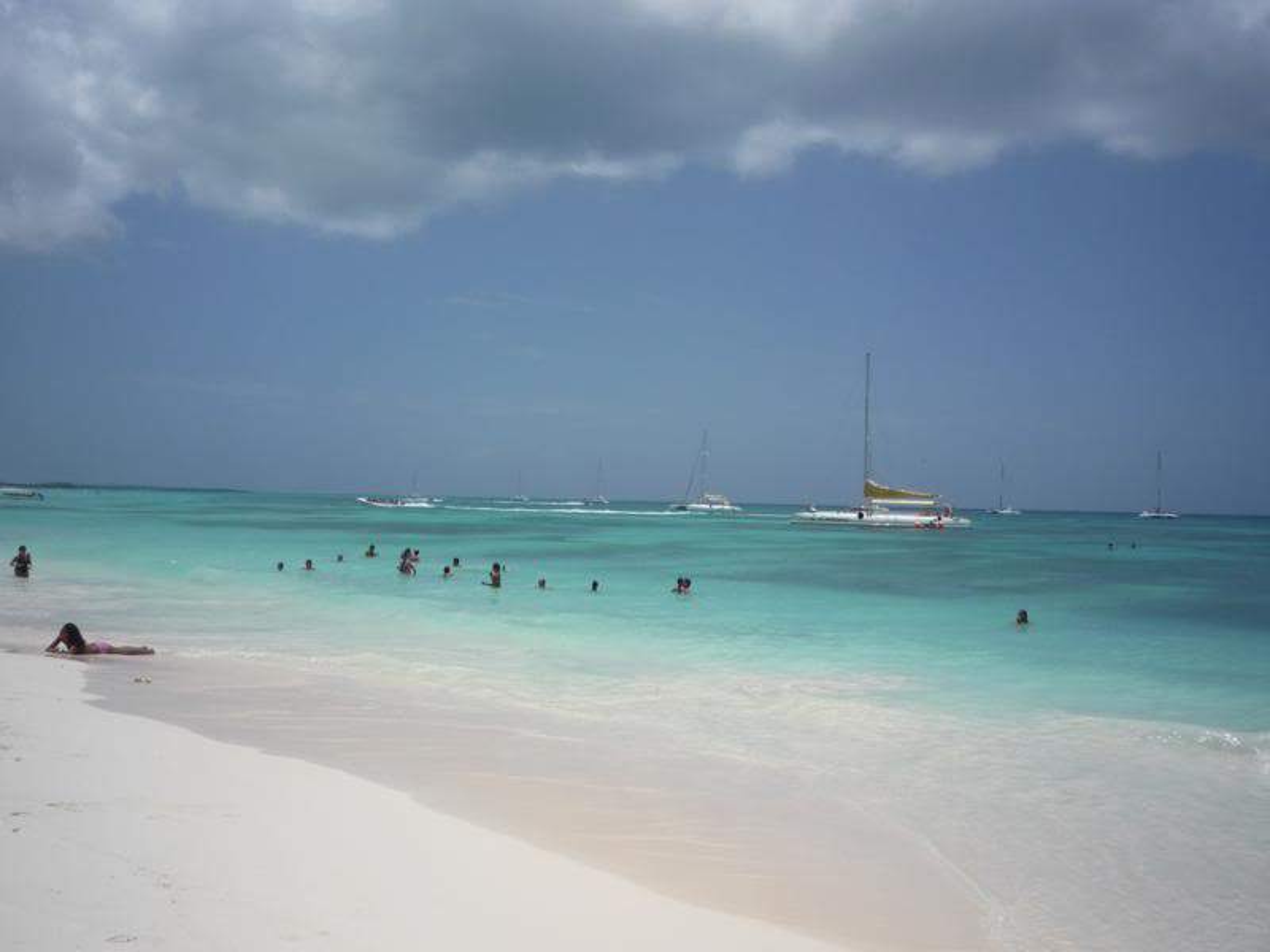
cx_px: 635
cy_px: 476
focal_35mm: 32
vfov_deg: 44.2
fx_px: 1174
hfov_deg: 56.8
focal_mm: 5.2
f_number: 6.3
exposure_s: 1/800
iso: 100
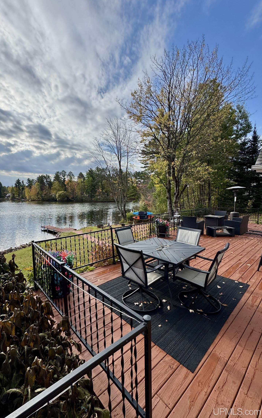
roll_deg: +0.5
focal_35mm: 15
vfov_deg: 101.5
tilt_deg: -4.8
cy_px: 209
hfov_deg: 74.0
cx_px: 105
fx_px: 171
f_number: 2.2
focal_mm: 2.22
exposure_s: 1/1748
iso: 50
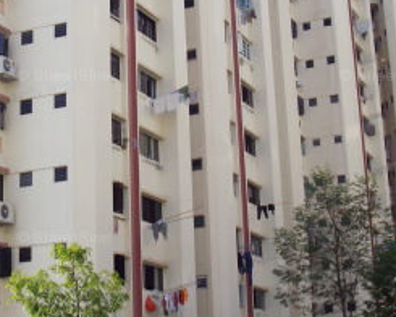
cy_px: 78
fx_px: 949
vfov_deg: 18.8
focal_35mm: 81
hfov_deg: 23.5
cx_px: 137
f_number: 5.6
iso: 80
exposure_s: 1/160
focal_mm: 6.2
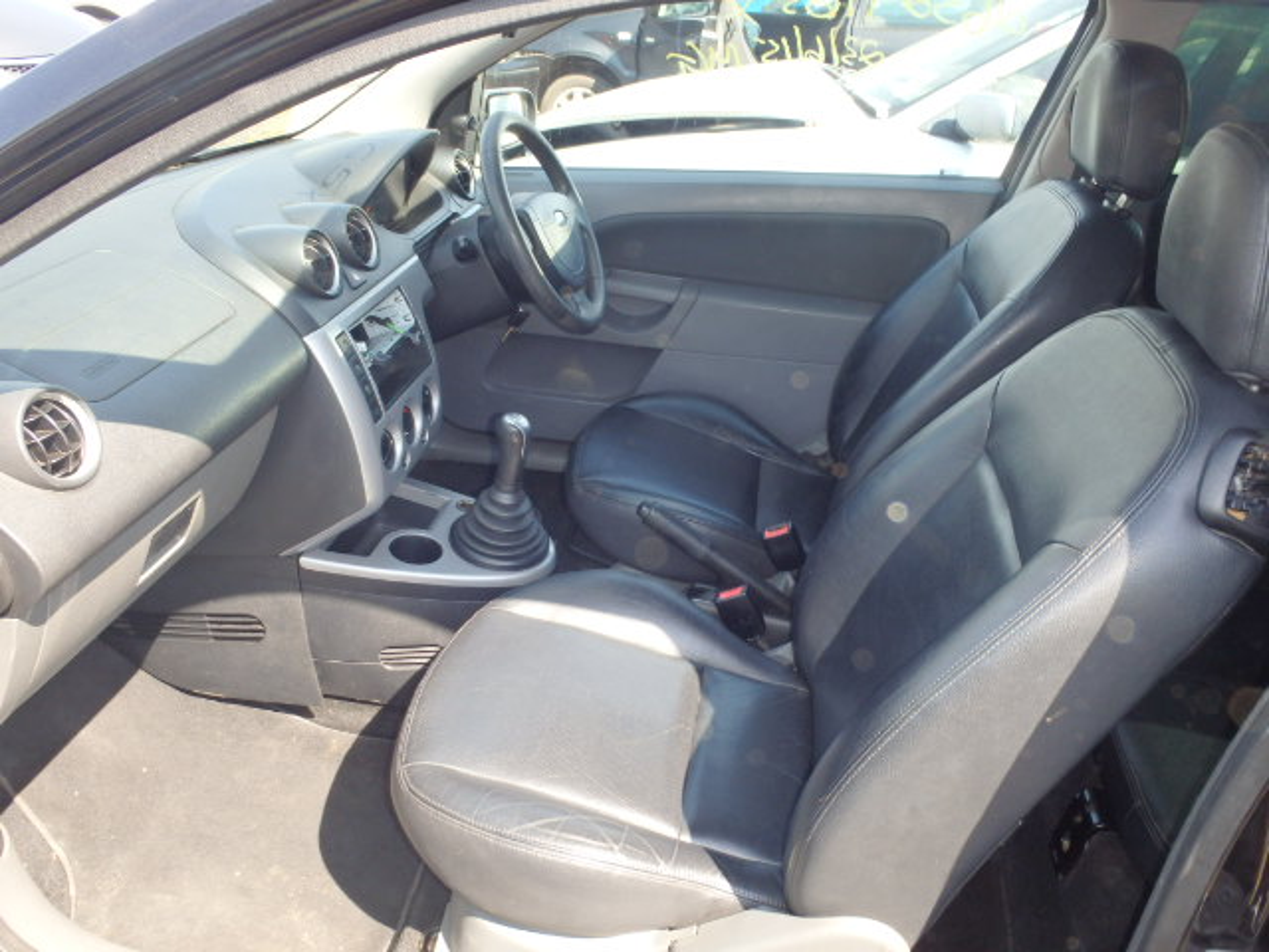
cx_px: 634
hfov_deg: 63.4
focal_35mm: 28
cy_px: 476
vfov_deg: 49.7
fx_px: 1026
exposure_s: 1/80
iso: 125
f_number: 3.9
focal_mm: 5
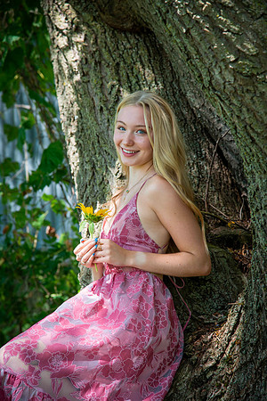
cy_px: 200
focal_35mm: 120
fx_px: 1335
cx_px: 134
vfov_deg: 17.1
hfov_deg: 11.4
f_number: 5.6
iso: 320
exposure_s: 1/160
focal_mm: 120
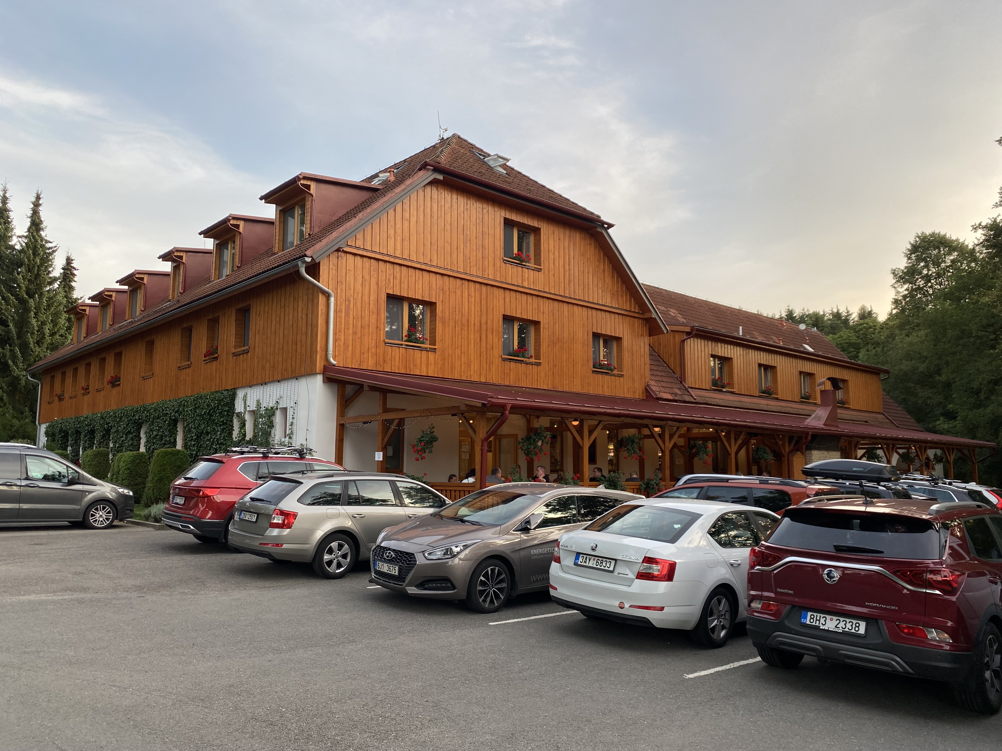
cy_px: 376
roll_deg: -0.1
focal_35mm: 26
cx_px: 501
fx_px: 753
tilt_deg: +5.5
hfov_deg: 67.3
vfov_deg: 53.1
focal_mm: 4.25
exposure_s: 1/155
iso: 32
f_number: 1.8
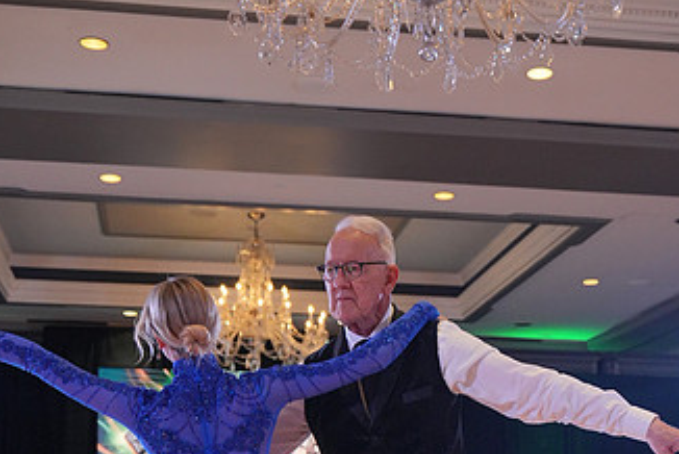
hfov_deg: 31.4
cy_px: 564
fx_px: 1208
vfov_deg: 19.8
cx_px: 357
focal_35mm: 64
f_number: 4
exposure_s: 1/500
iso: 3200
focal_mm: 36
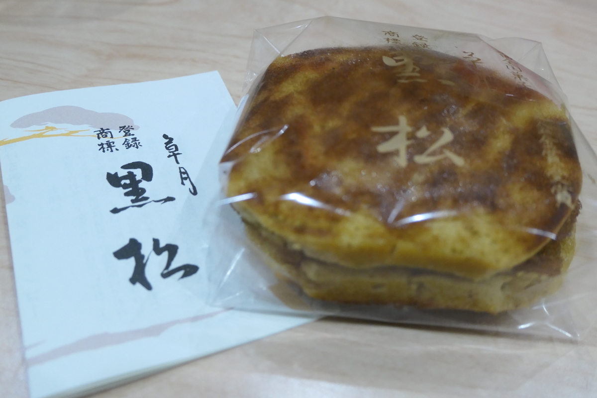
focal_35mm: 34
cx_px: 298
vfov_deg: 38.9
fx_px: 564
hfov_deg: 55.8
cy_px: 199
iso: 1000
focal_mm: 12.5
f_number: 3.7
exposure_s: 1/80
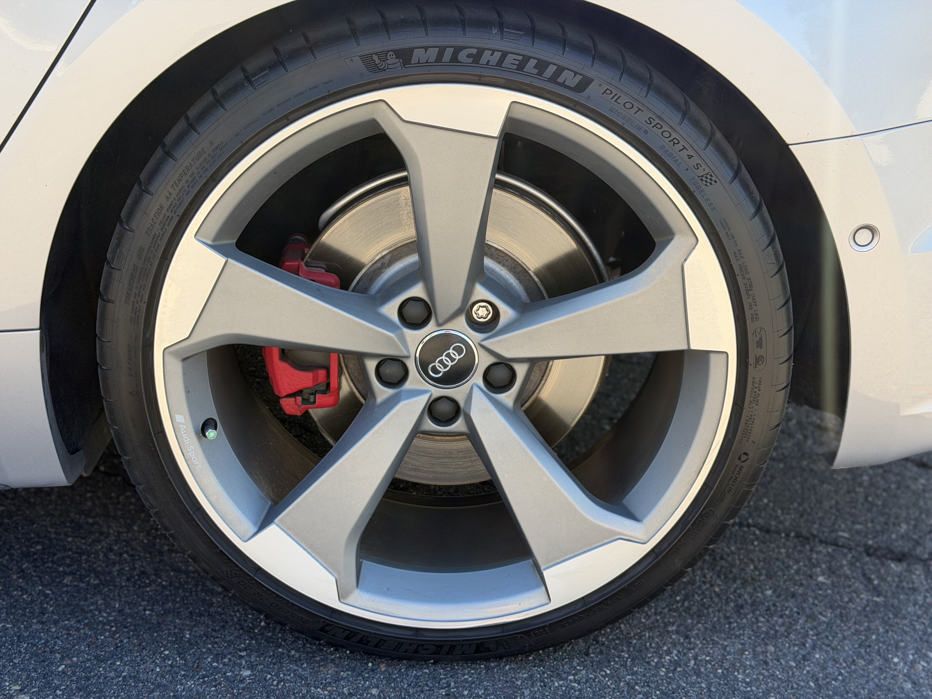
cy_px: 350
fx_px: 1292
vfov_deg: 30.3
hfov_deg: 39.7
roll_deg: +2.7
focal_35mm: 48
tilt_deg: -20.2
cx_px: 466
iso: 64
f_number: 1.78
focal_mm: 6.76
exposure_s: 1/450
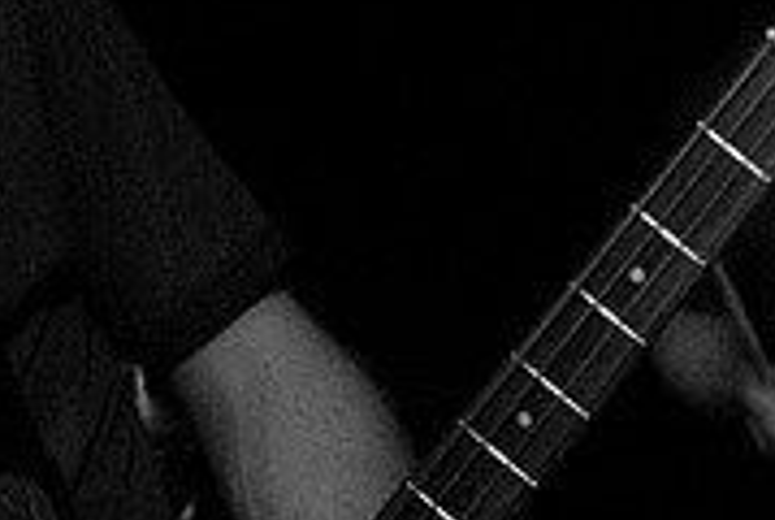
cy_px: 563
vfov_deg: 8.1
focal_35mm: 170
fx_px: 3657
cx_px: 680
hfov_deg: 12.0
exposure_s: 1/50
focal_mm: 35
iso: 1600
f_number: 2.8
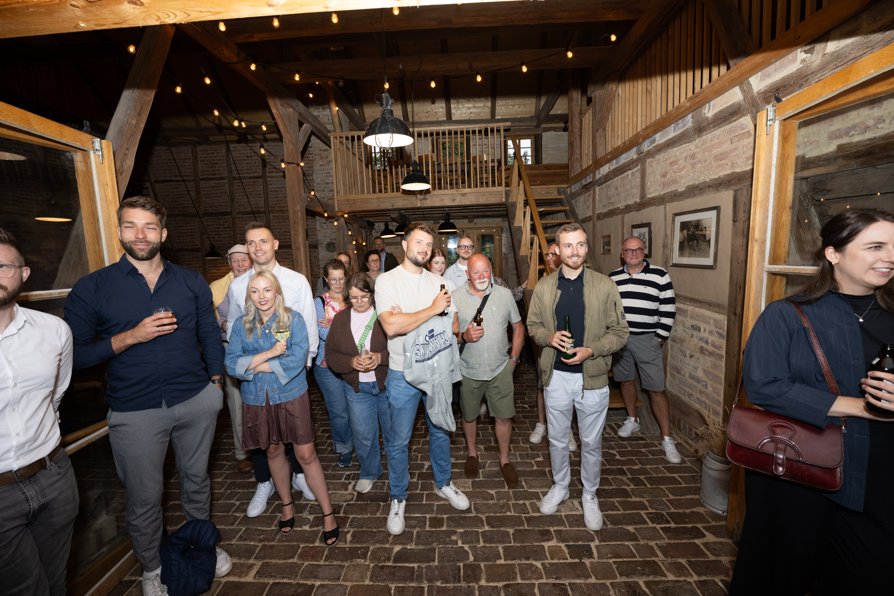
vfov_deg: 81.2
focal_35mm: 14
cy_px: 298
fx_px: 348
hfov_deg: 104.3
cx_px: 447
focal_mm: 14
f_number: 5
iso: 500
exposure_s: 1/160
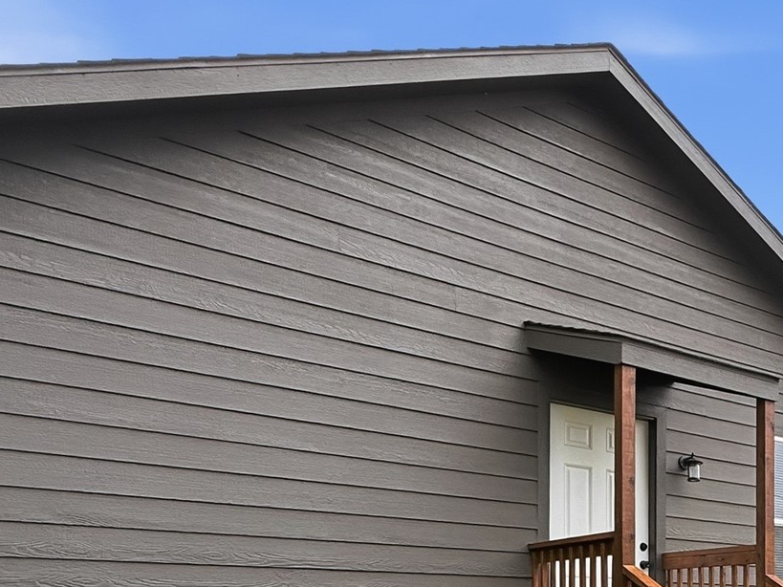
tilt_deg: -0.5
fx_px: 792
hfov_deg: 46.8
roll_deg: +0.5
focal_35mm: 35
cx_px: 721
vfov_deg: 35.3
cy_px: 635
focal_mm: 2.2
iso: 64
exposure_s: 1/522
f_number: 2.2
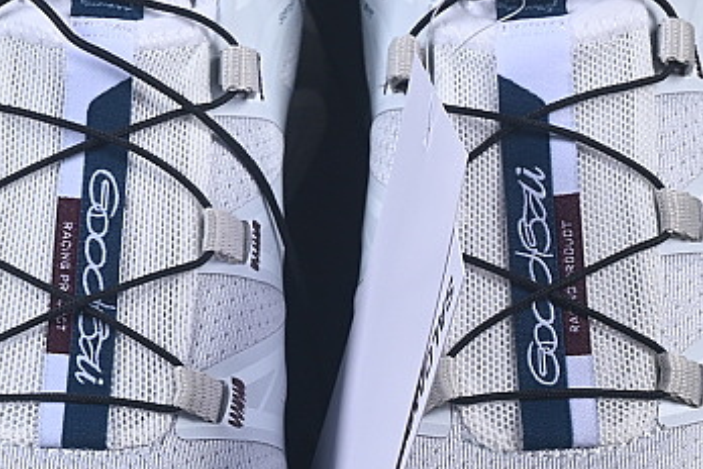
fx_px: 4550
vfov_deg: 5.9
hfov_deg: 8.8
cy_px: 372
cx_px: 315
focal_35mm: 233
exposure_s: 1/80
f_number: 8
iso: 160
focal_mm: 50
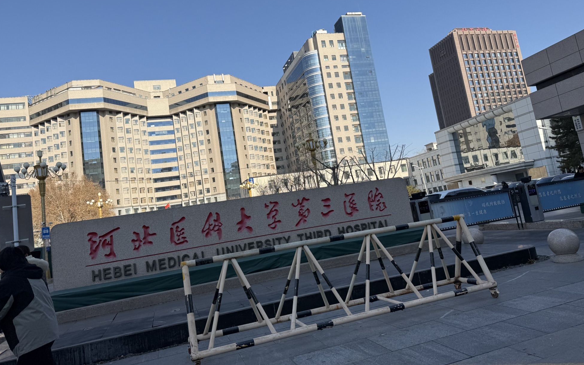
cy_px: 158
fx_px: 414
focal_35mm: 26
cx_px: 289
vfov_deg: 47.5
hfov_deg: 70.4
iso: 80
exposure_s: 1/4405
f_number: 1.78
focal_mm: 6.76
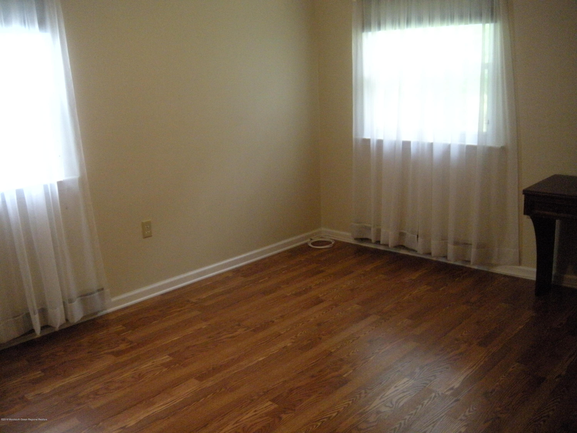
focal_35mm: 35
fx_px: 583
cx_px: 288
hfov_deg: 52.6
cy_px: 216
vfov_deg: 40.7
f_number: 3.8
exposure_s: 1/35.3
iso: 400
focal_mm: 5.9
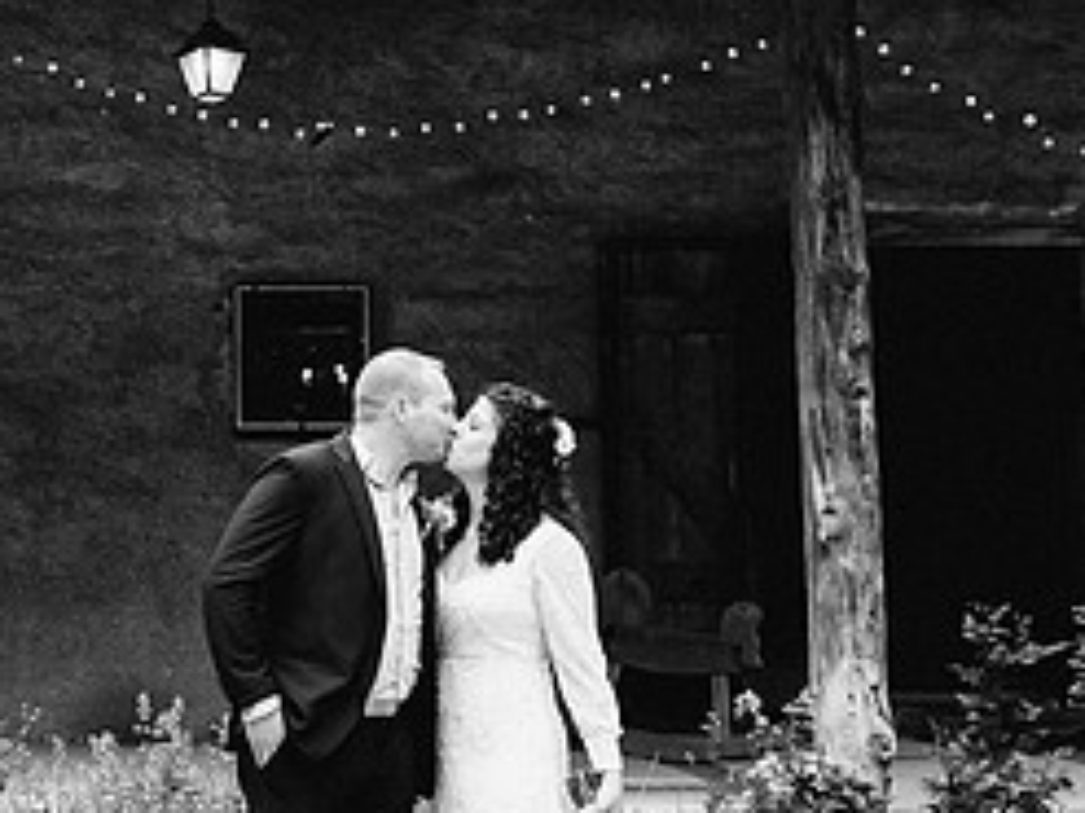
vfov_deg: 22.6
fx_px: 2036
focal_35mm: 65
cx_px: 123
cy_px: 420
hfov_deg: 28.7
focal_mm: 26
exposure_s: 1/320
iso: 800
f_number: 4
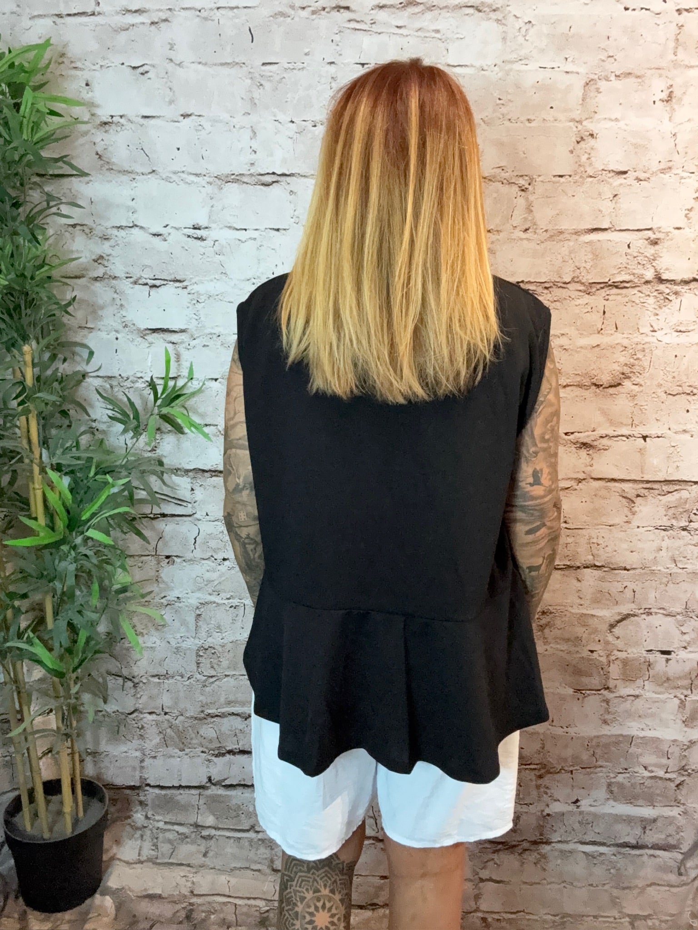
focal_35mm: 30
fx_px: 807
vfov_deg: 60.0
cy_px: 465
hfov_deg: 46.8
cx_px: 349
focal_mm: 2.69
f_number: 1.9
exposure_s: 1/33
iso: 250
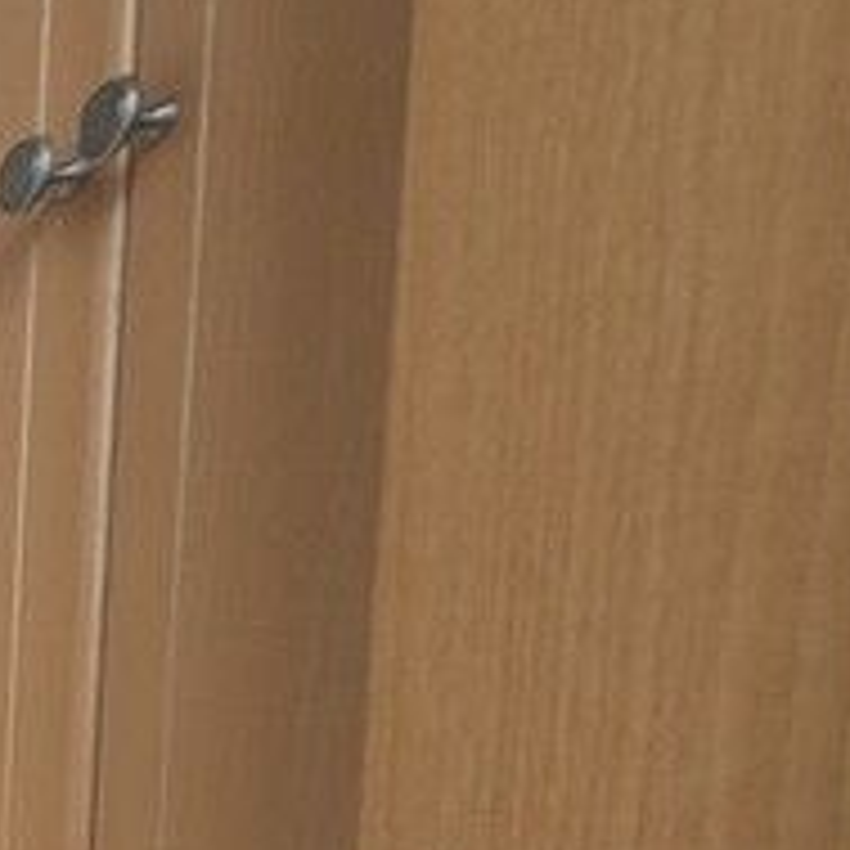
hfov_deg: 14.6
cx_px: -1259
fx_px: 1750
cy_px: 1088
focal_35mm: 63
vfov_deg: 24.1
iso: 50
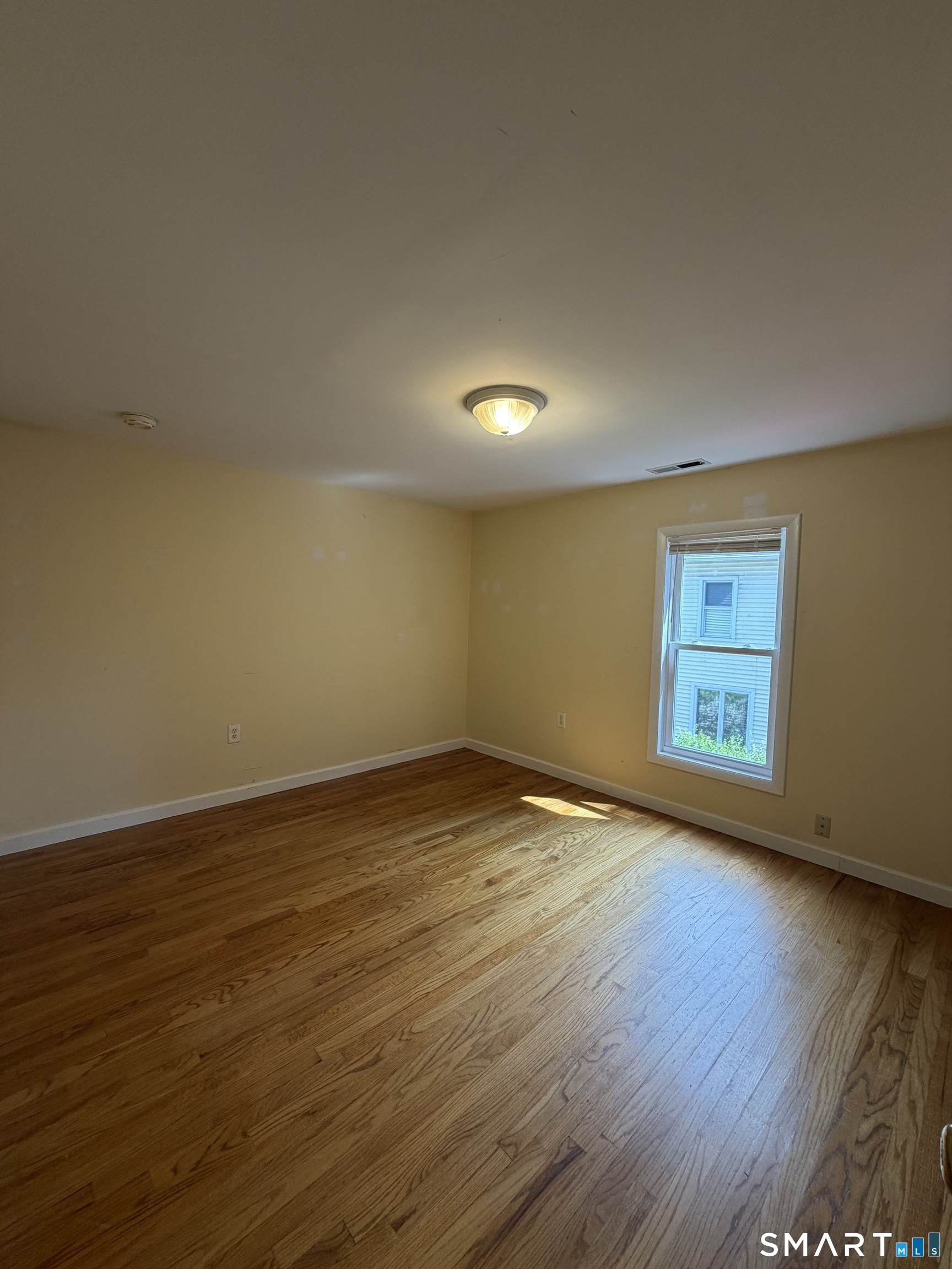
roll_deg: -1.9
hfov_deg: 85.7
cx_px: 476
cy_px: 634
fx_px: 513
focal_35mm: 14
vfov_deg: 102.1
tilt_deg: -2.8
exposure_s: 1/120
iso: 160
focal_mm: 2.22
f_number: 2.2
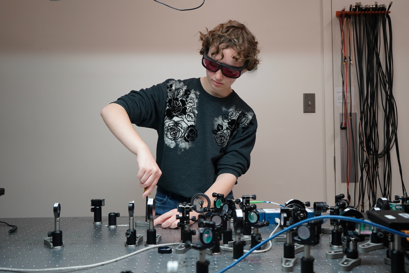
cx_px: 204
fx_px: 375
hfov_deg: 57.2
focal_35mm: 33
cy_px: 136
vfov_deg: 40.0
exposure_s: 1/160
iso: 500
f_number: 4
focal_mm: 33
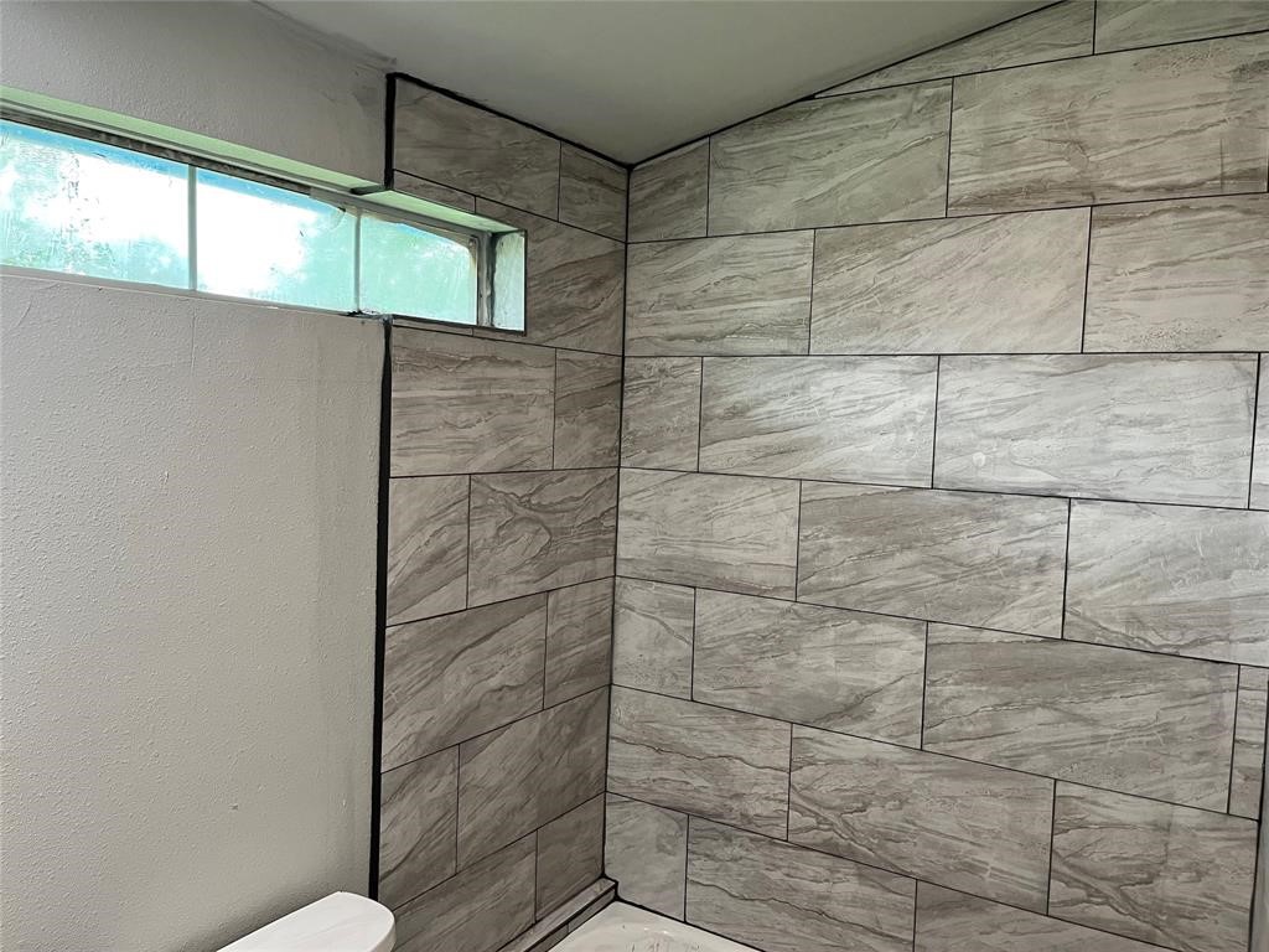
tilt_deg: -3.7
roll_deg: -0.7
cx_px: 634
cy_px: 476
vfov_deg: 53.1
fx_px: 953
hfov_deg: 67.3
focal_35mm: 26
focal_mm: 5.1
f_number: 1.6
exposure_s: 1/60
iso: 200
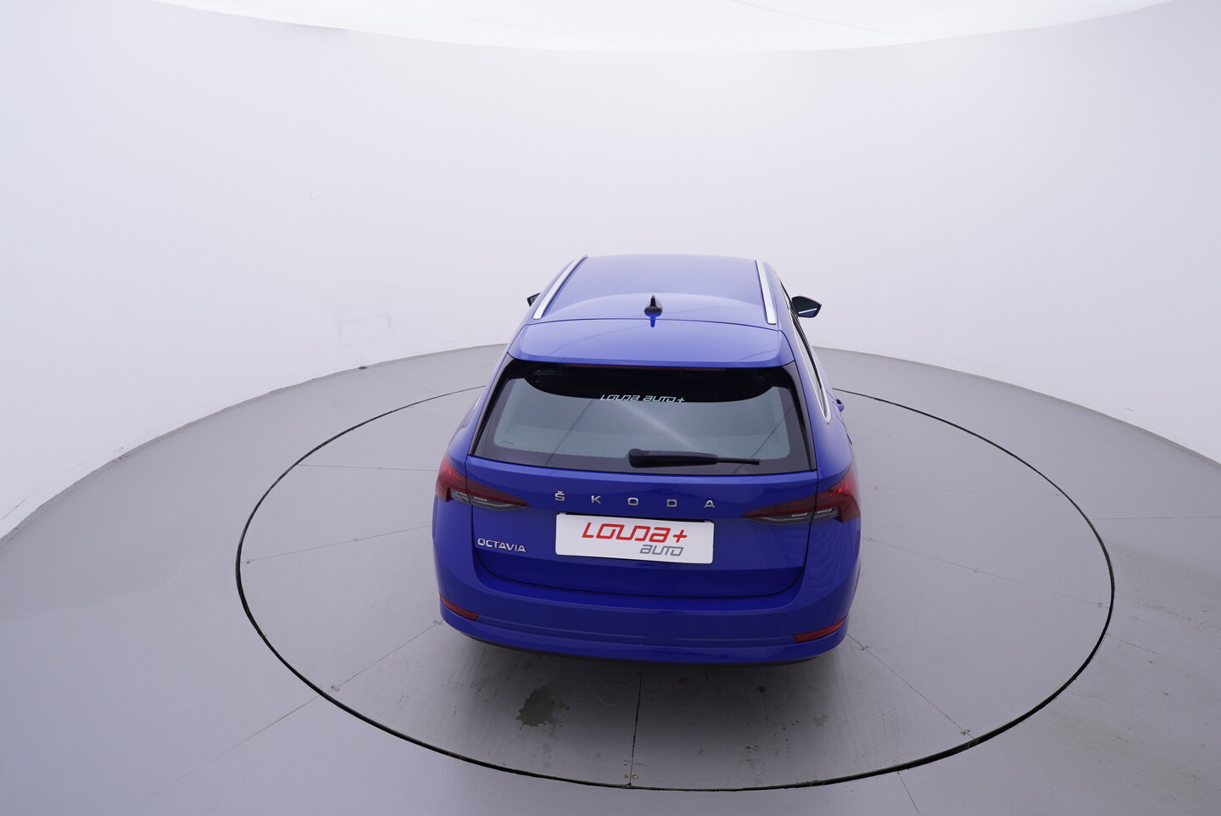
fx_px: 764
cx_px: 610
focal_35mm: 22
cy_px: 408
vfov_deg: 56.2
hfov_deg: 77.3
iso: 200
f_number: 5
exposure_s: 1/80
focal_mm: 15
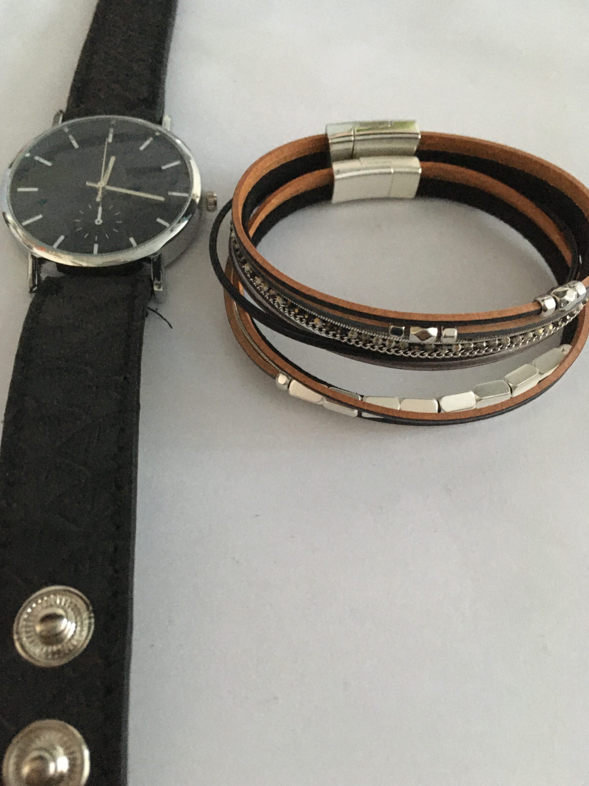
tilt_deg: -57.8
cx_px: 288
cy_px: 403
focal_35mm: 30
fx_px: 681
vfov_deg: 60.0
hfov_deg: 46.8
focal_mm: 4.15
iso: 500
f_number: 2.2
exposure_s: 1/17
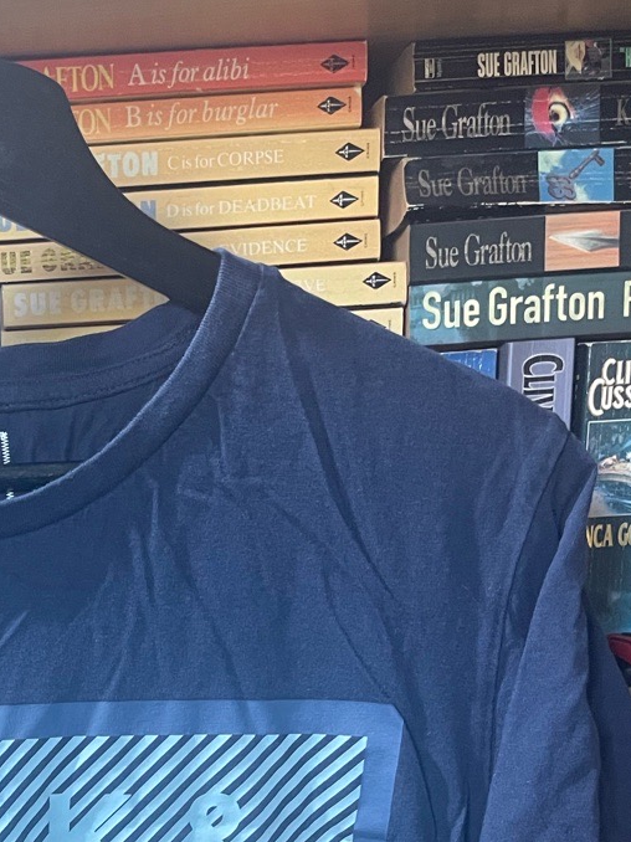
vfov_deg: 29.3
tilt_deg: -17.3
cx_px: -37
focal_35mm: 59
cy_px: 944
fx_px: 1435
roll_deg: +2.0
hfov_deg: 23.5
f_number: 1.6
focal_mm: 5.1
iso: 320
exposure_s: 1/60
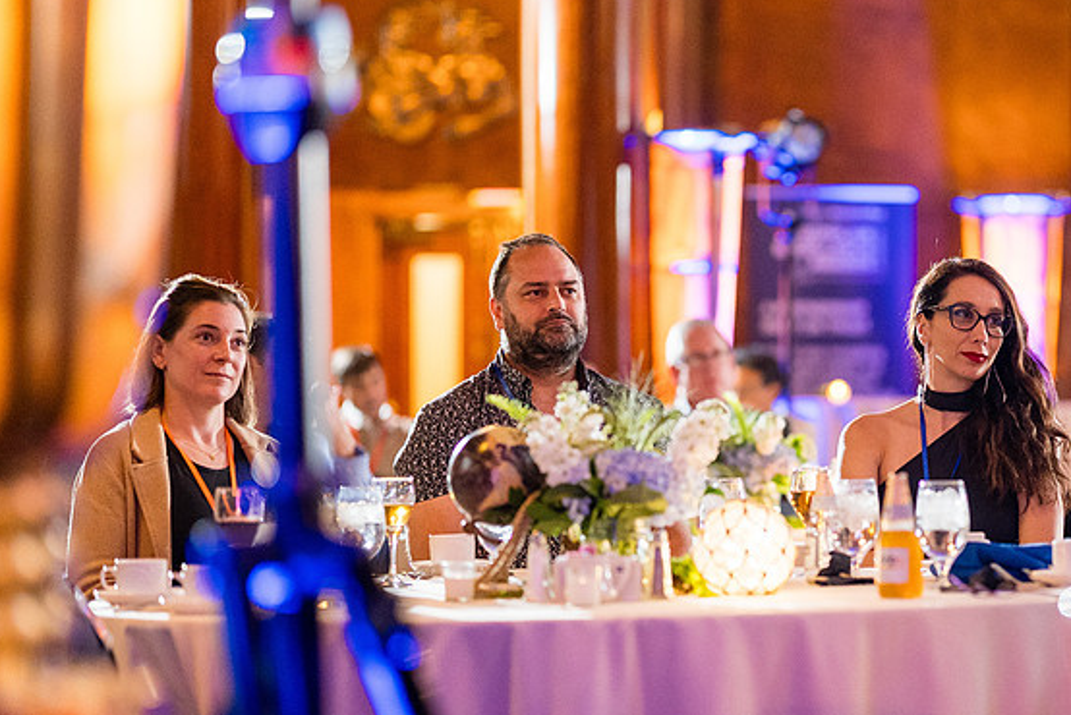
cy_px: 363
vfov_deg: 10.5
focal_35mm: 131
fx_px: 3899
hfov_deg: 15.6
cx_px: 810
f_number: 1.4
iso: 1600
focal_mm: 85
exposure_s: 1/250
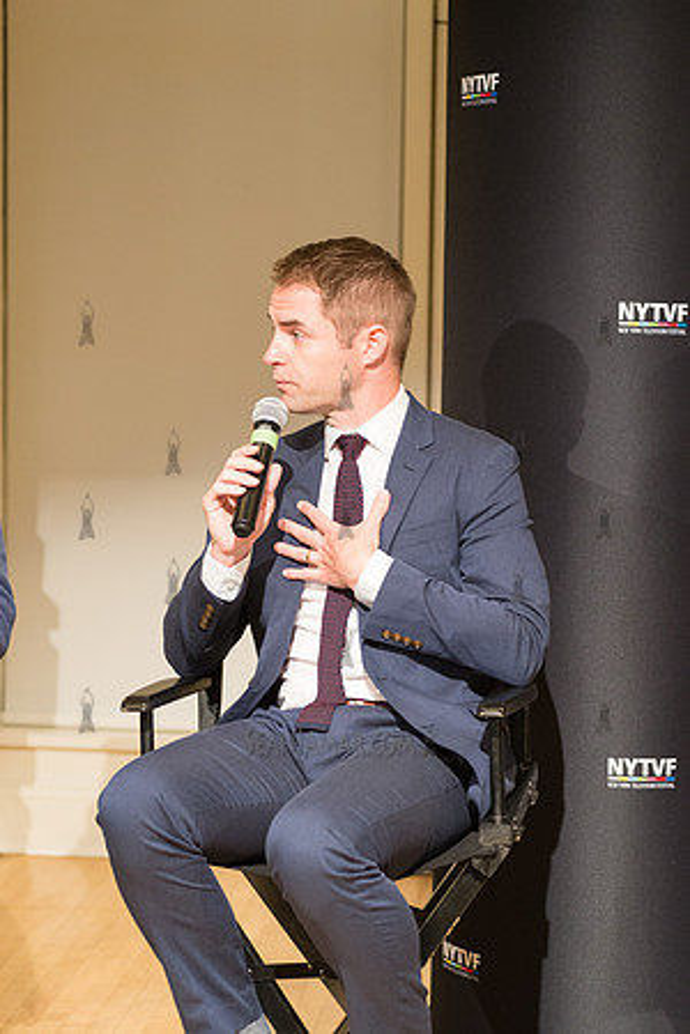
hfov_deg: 17.1
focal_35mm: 80
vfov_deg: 25.4
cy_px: 517
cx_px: 345
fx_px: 2300
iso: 2500
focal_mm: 80
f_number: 4
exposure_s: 1/125
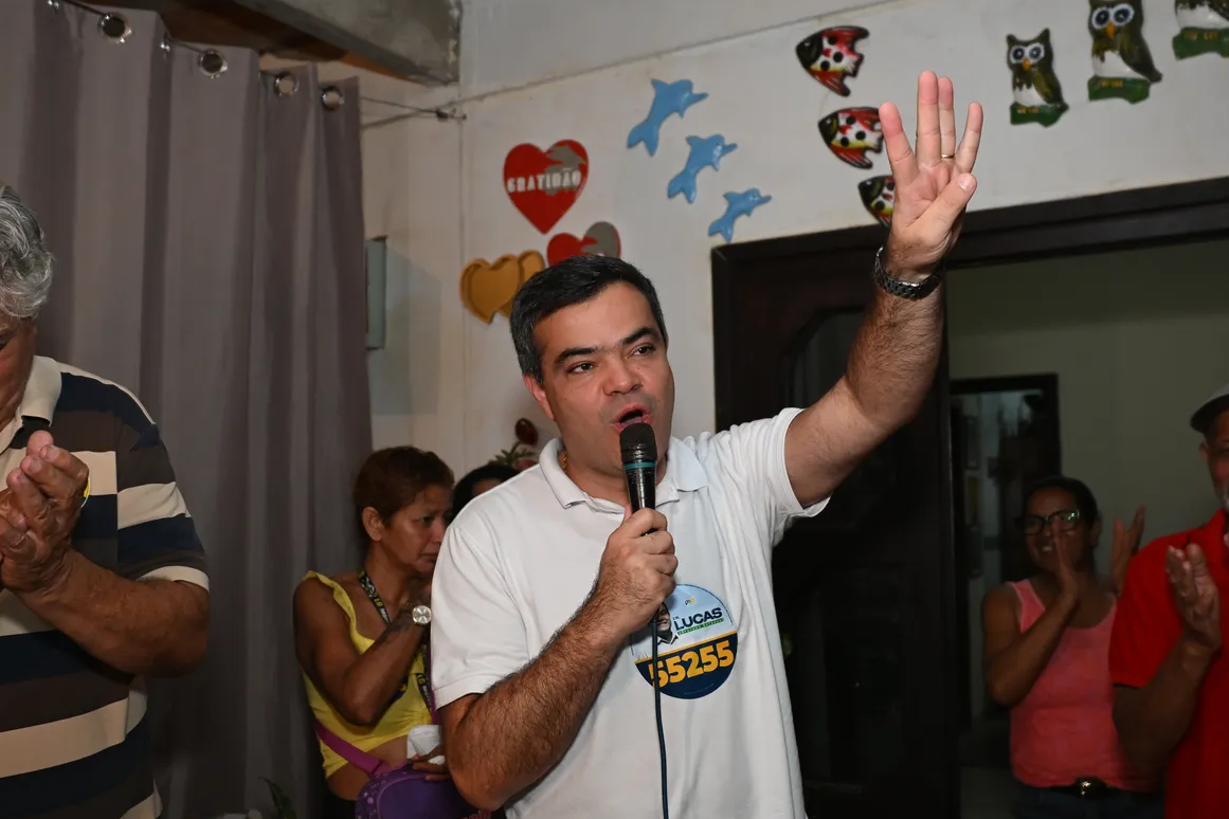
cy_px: 418
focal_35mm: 31
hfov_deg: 60.3
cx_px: 627
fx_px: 1058
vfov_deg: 42.3
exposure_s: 1/200
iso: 800
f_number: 2.8
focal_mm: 20
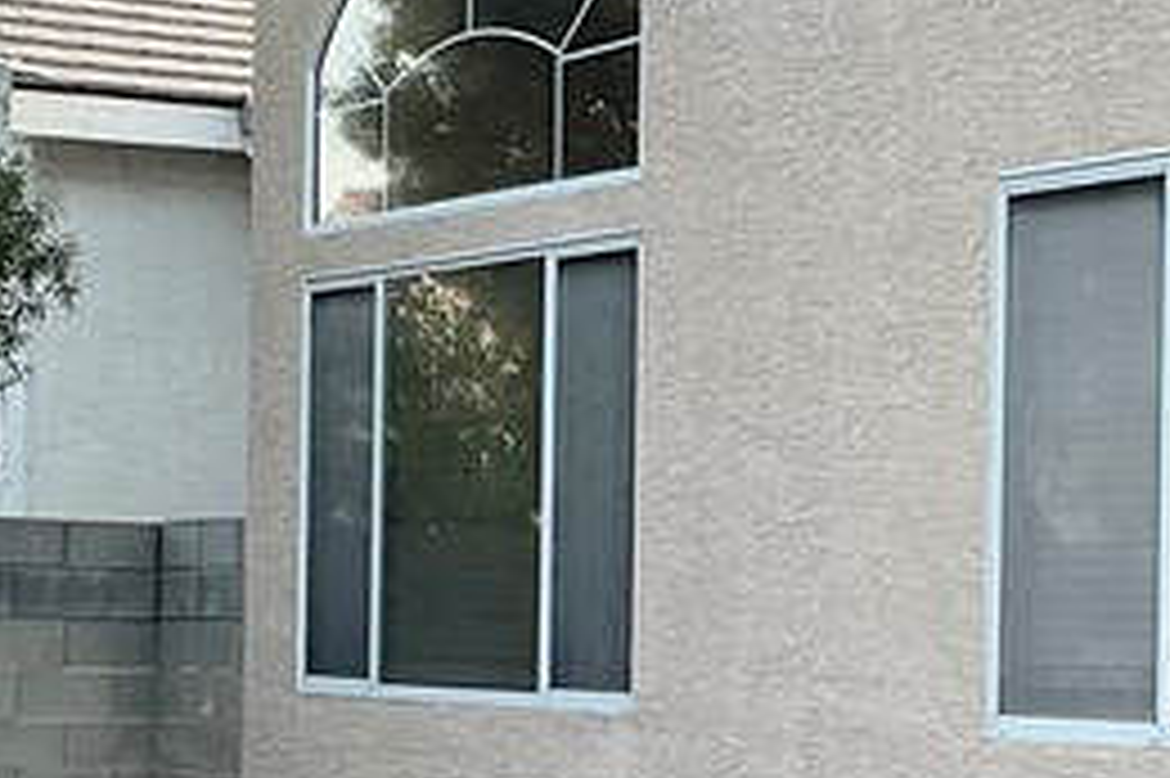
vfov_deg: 11.5
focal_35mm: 119
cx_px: 783
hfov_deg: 17.2
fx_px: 3865
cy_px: 625
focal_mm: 3
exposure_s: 1/120
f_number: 1.8
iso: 40
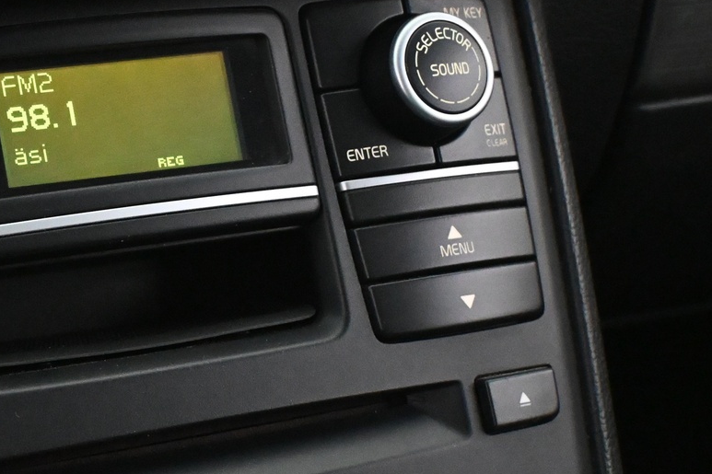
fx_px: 1740
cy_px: 211
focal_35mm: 88
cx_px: 60
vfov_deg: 15.5
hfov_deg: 22.5
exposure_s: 1/60
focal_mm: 28
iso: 8000
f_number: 4.5
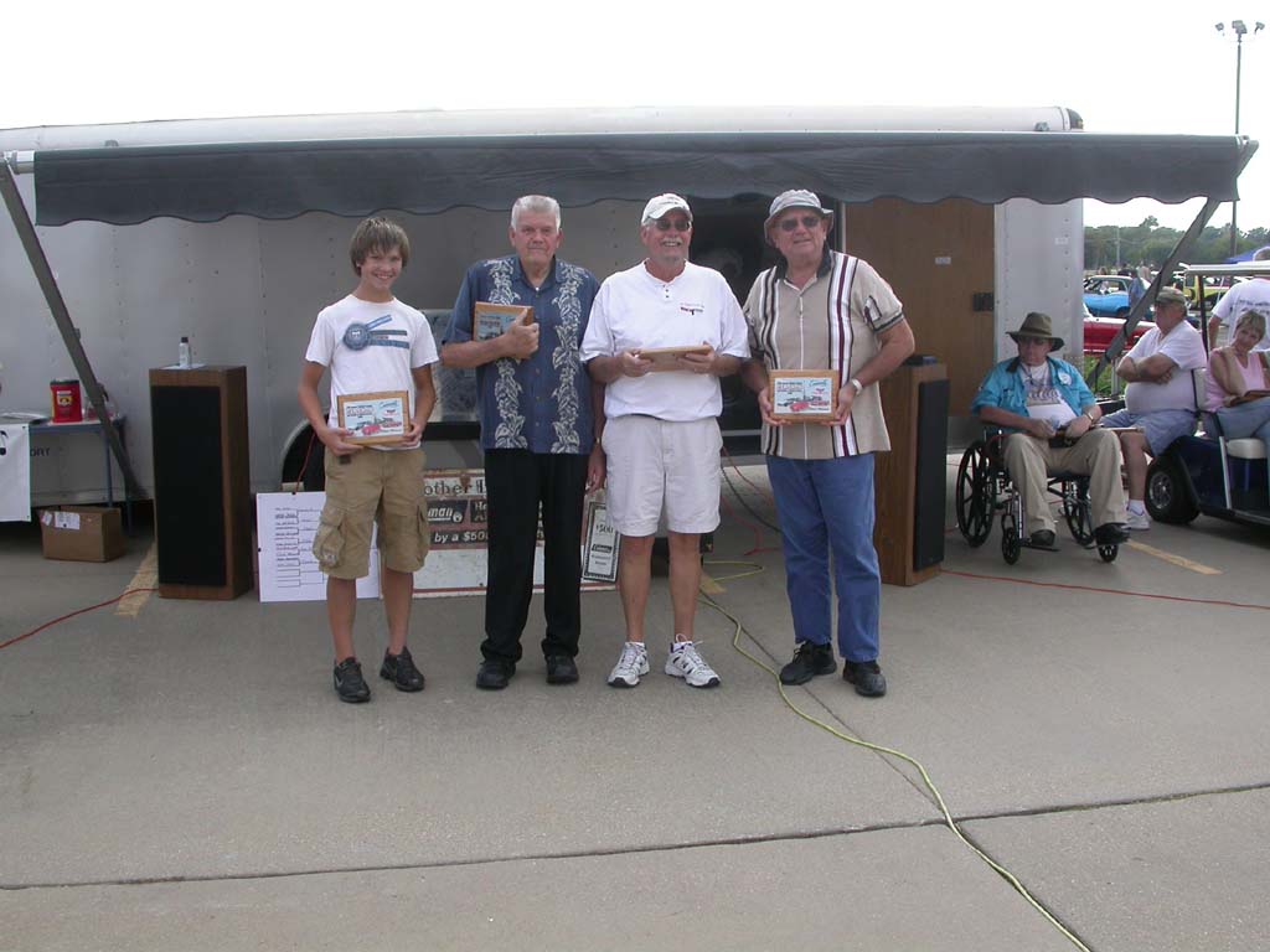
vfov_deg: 37.7
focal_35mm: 38
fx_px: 1394
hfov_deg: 49.0
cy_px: 476
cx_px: 635
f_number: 6
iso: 100
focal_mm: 7.85
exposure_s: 1/189
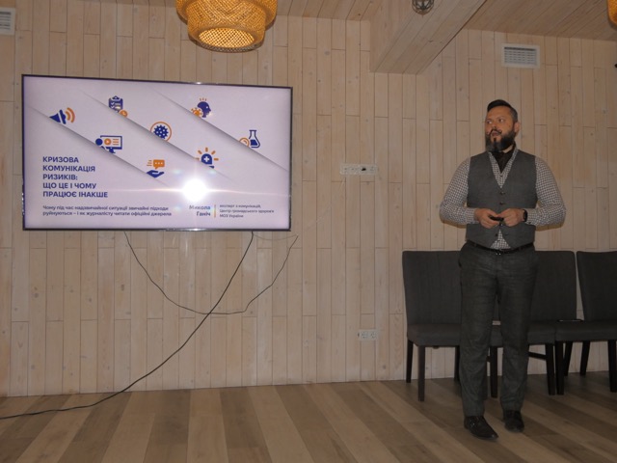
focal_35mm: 33
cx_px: 308
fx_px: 588
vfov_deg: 42.9
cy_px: 232
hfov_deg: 55.4
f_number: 3.4
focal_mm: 6
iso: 200
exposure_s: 1/100
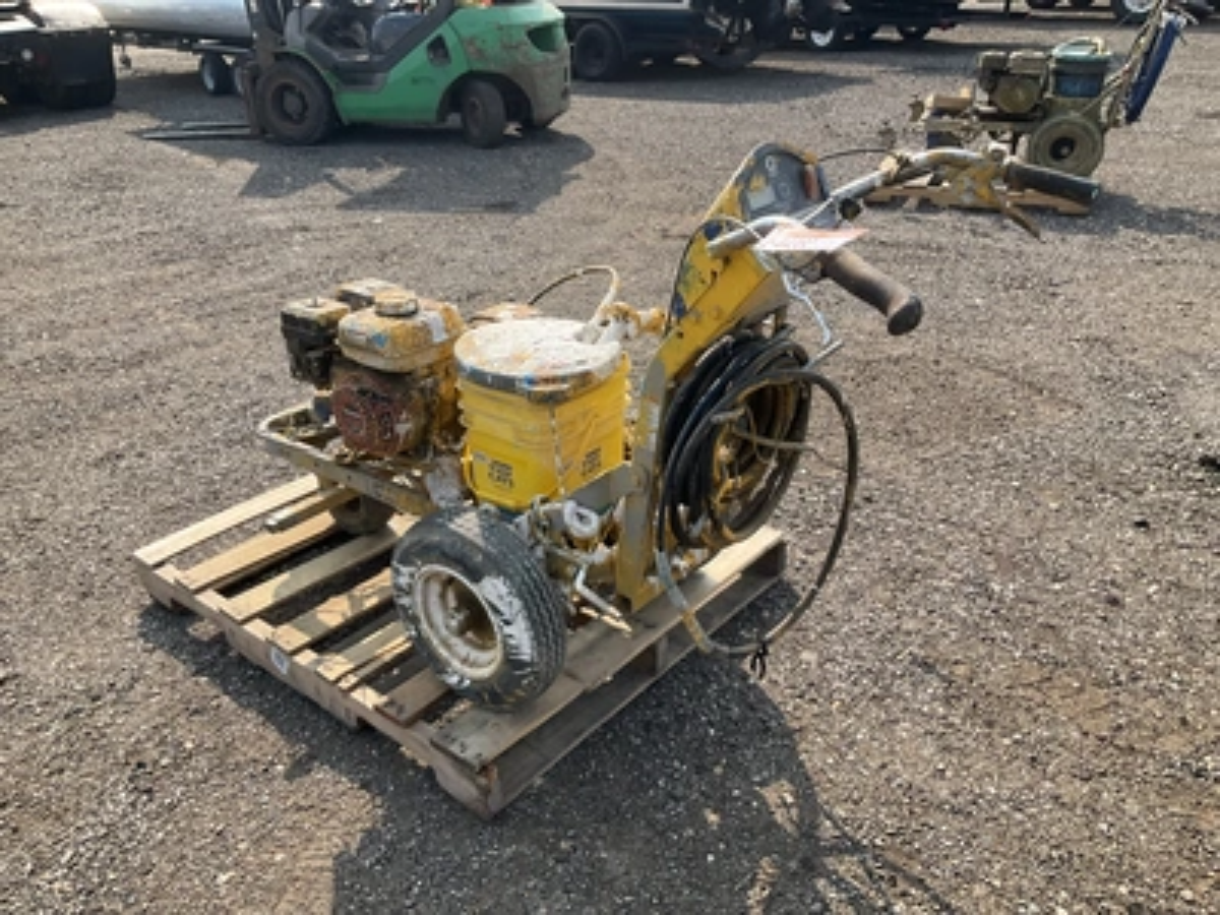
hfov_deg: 61.7
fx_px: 1022
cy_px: 458
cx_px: 610
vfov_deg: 48.2
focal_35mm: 29
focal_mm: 3
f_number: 1.8
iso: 25
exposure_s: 1/829
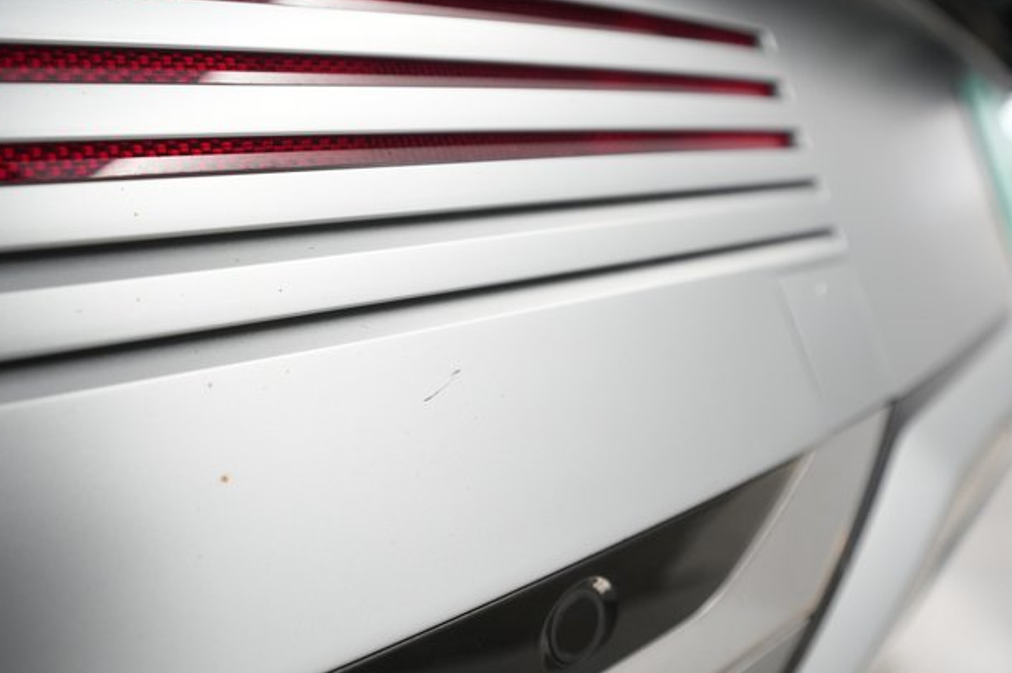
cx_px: 501
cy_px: 341
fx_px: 815
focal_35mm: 29
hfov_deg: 63.7
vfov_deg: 44.9
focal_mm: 28
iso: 2500
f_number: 4.5
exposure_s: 1/100
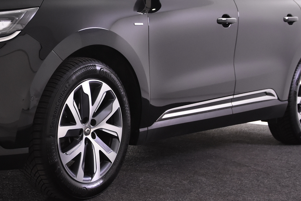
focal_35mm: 79
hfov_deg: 25.1
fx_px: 660
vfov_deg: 17.2
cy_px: 51
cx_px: 50
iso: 1600
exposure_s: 1/60
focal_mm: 26
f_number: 4
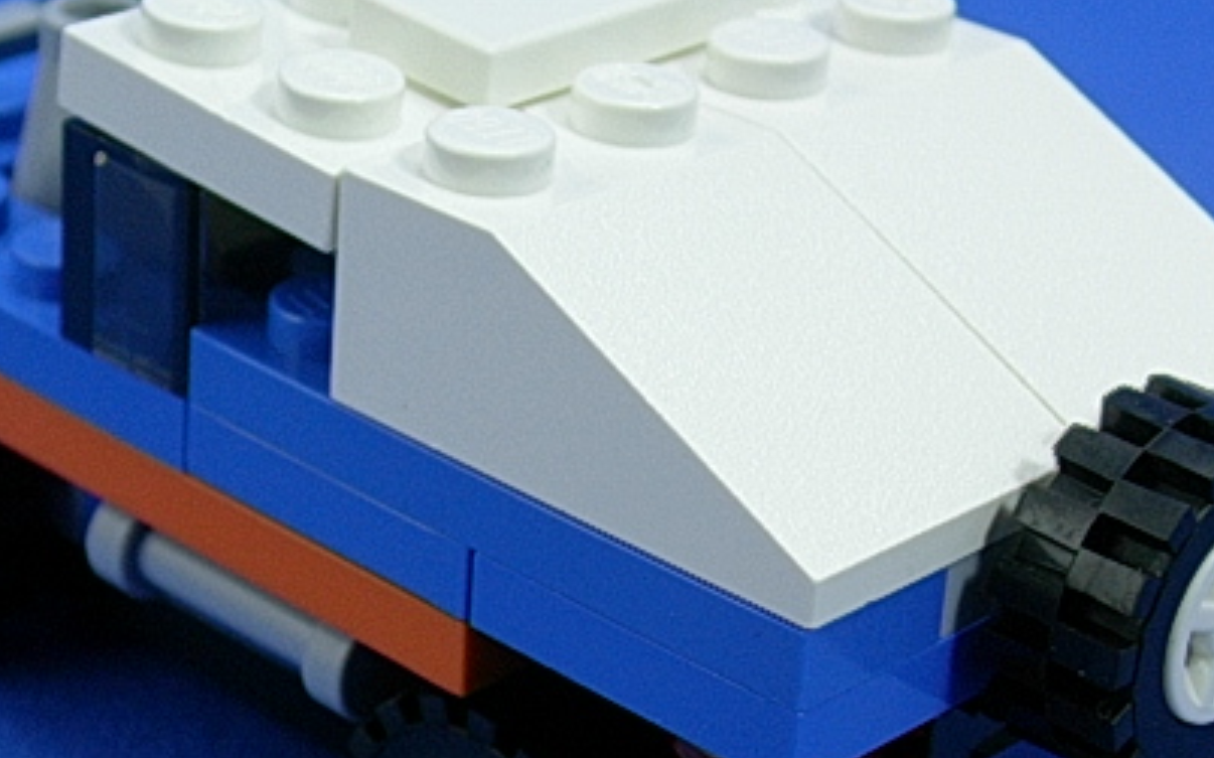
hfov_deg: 18.4
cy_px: 477
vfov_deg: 11.6
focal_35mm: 113
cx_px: 474
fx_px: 3738
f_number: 3.6
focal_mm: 10.2
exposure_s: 1/19
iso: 70
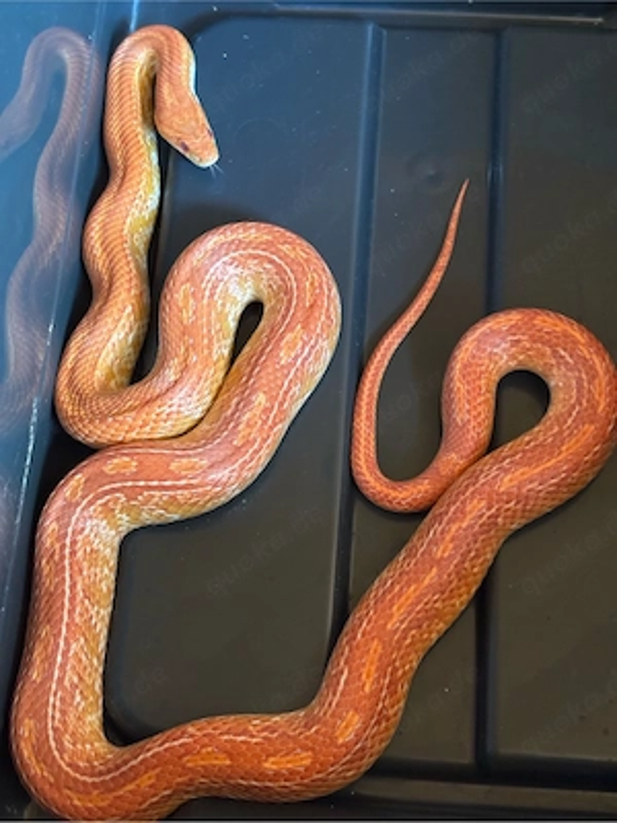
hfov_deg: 28.0
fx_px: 1236
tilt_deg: -69.6
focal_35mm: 52
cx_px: 308
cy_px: 412
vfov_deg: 36.8
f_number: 1.6
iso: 400
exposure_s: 1/30
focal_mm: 5.96
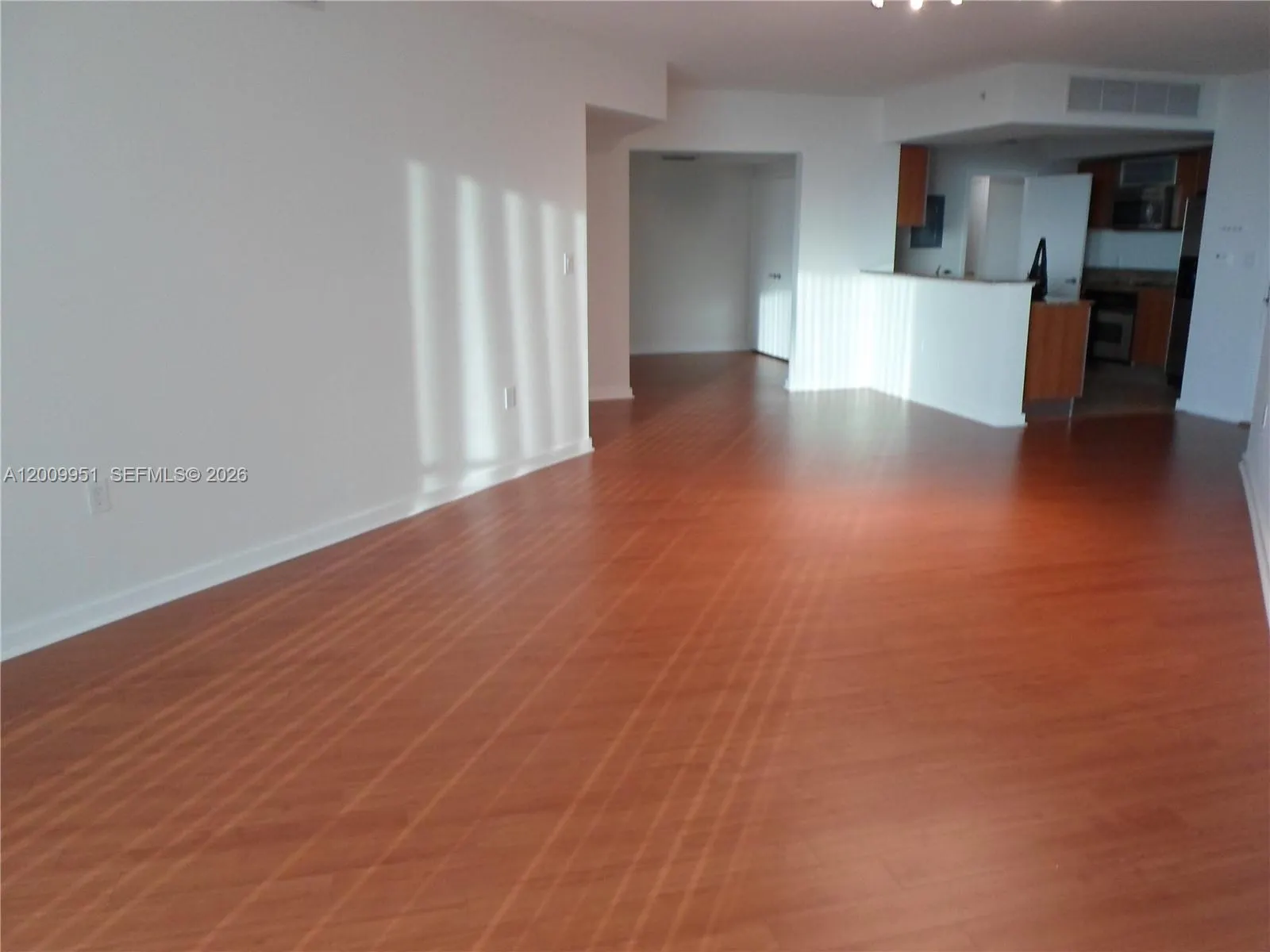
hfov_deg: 69.4
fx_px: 917
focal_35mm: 25
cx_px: 635
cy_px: 476
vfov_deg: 54.9
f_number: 2.5
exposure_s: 1/30
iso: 160
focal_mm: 4.5
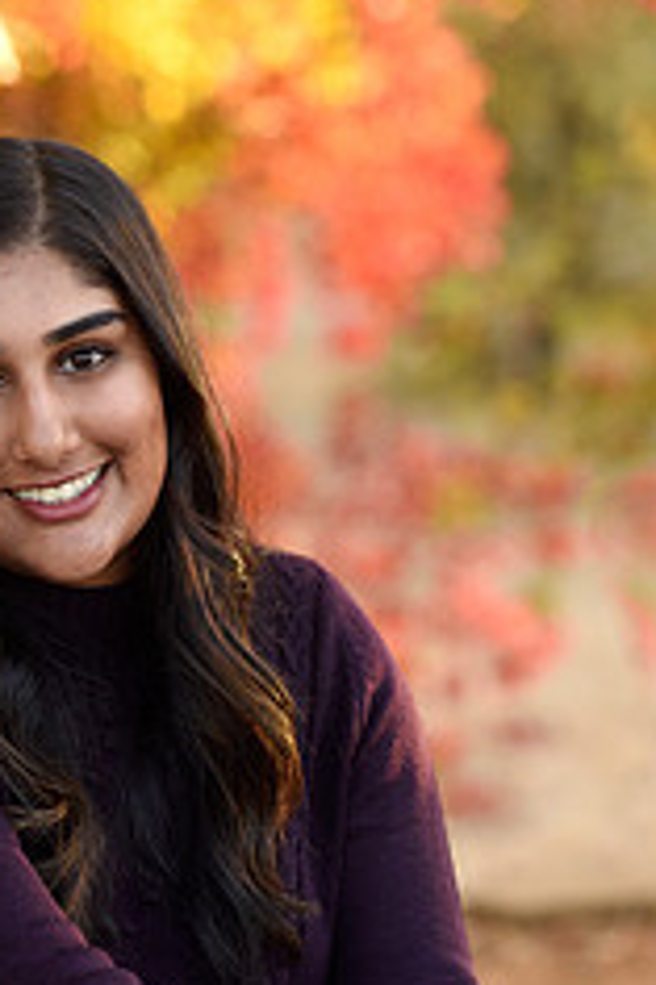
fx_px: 5857
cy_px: 810
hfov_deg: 6.4
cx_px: 71
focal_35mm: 214
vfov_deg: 9.6
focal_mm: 112
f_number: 4
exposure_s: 1/200
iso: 500
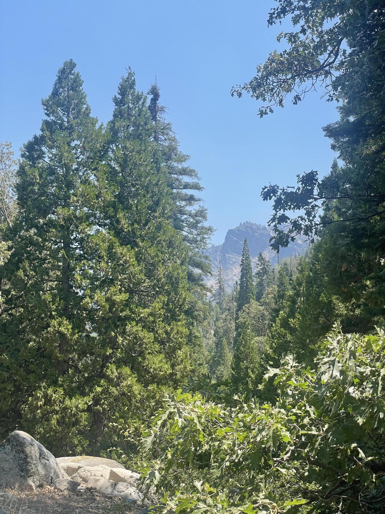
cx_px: 192
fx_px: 771
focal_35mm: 52
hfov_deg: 28.0
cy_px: 257
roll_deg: +0.2
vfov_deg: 36.8
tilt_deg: +10.8
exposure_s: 1/940
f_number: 2
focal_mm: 6
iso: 25
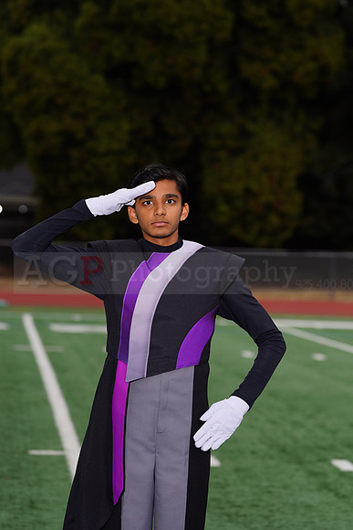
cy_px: 265
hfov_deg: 7.5
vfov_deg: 11.2
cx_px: 176
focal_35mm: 183
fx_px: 2690
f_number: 6.3
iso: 200
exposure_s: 1/200
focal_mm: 183
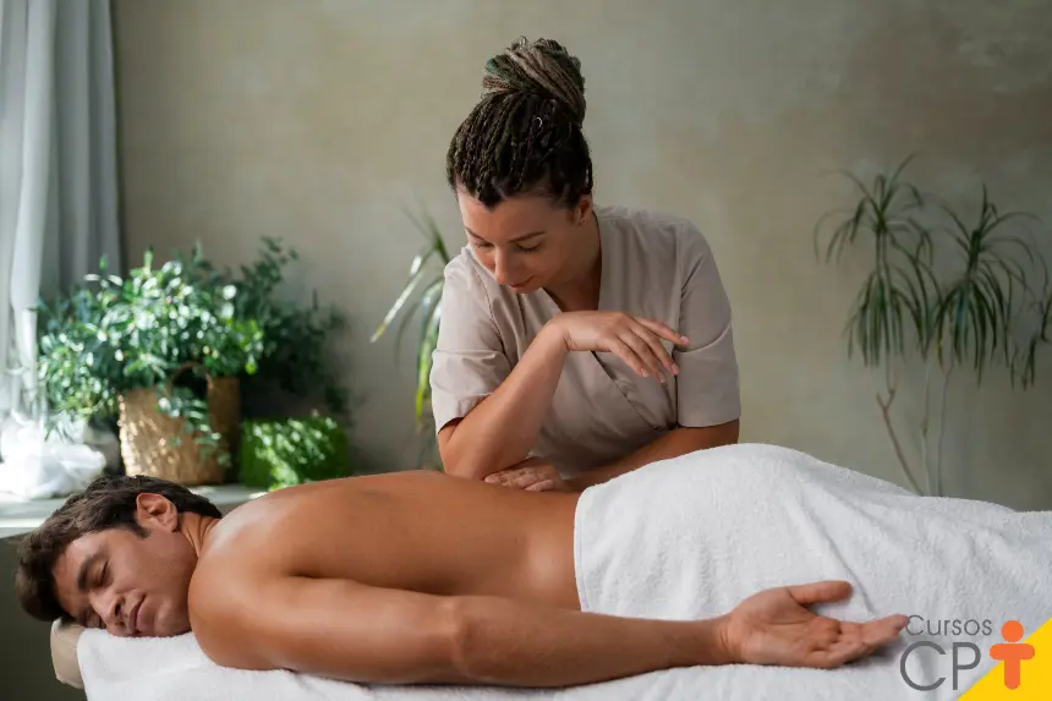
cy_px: 350
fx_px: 1548
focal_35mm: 53
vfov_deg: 25.5
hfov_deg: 37.5
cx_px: 526
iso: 640
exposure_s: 1/640
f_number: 2
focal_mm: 35
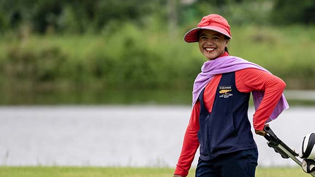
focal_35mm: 345
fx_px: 2882
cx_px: 243
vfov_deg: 3.5
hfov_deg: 6.3
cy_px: 158
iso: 220
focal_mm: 200
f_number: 2.8
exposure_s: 1/1600
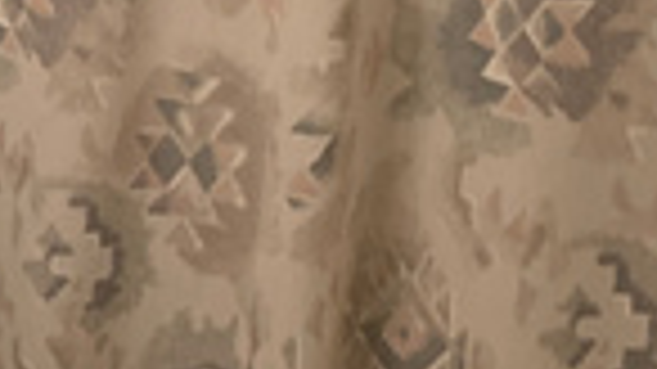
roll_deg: -1.7
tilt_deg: -13.9
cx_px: -32
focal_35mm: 124
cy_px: -130
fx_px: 2159
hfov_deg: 16.8
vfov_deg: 9.6
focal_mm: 4.25
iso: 125
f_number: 1.8
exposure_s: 1/60
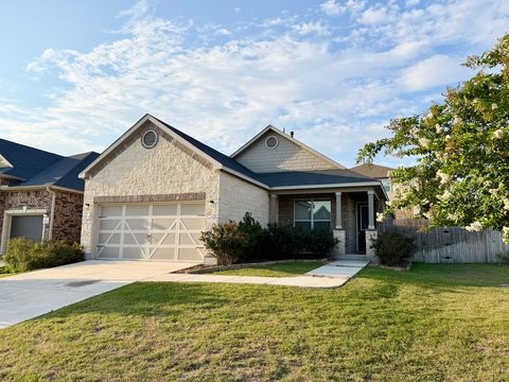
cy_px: 197
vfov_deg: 54.9
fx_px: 368
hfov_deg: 69.4
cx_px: 256
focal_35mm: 25
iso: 80
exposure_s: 1/4405
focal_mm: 6.76
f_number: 1.78
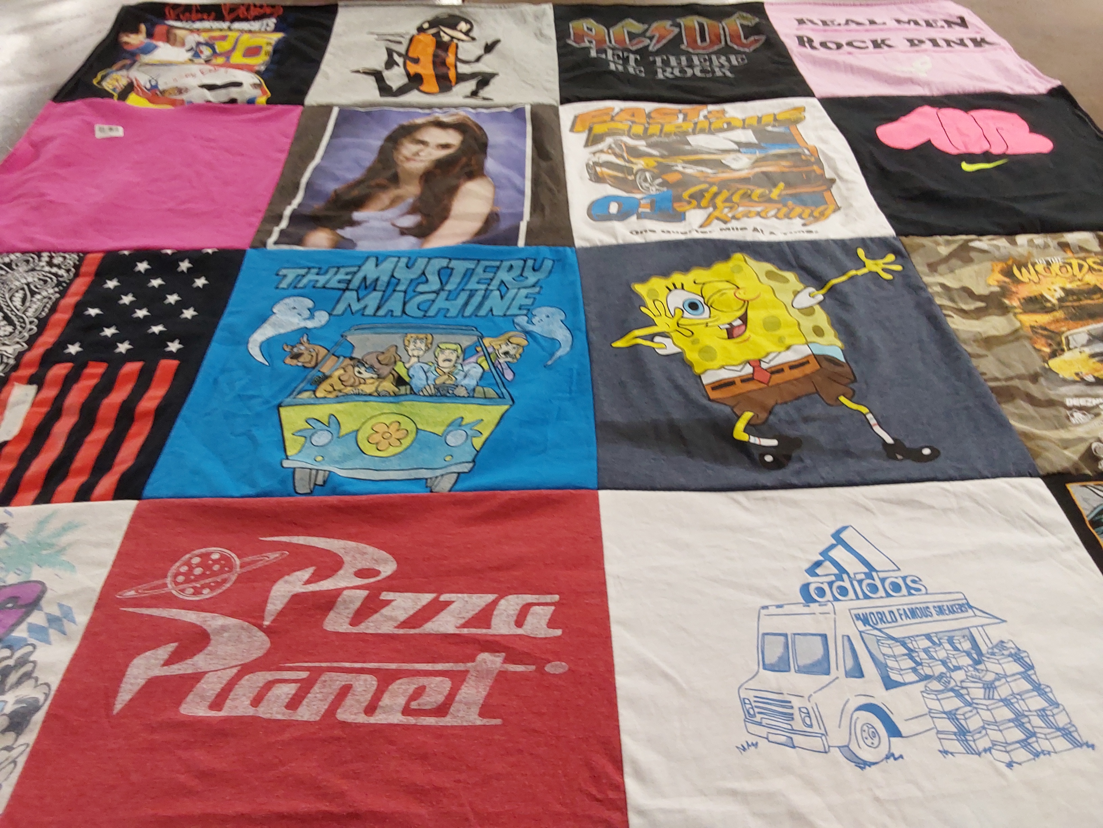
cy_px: 414
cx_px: 552
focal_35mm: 28
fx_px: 892
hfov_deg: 63.4
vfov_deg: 49.7
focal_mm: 2.91
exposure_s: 1/60
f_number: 1.9
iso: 125
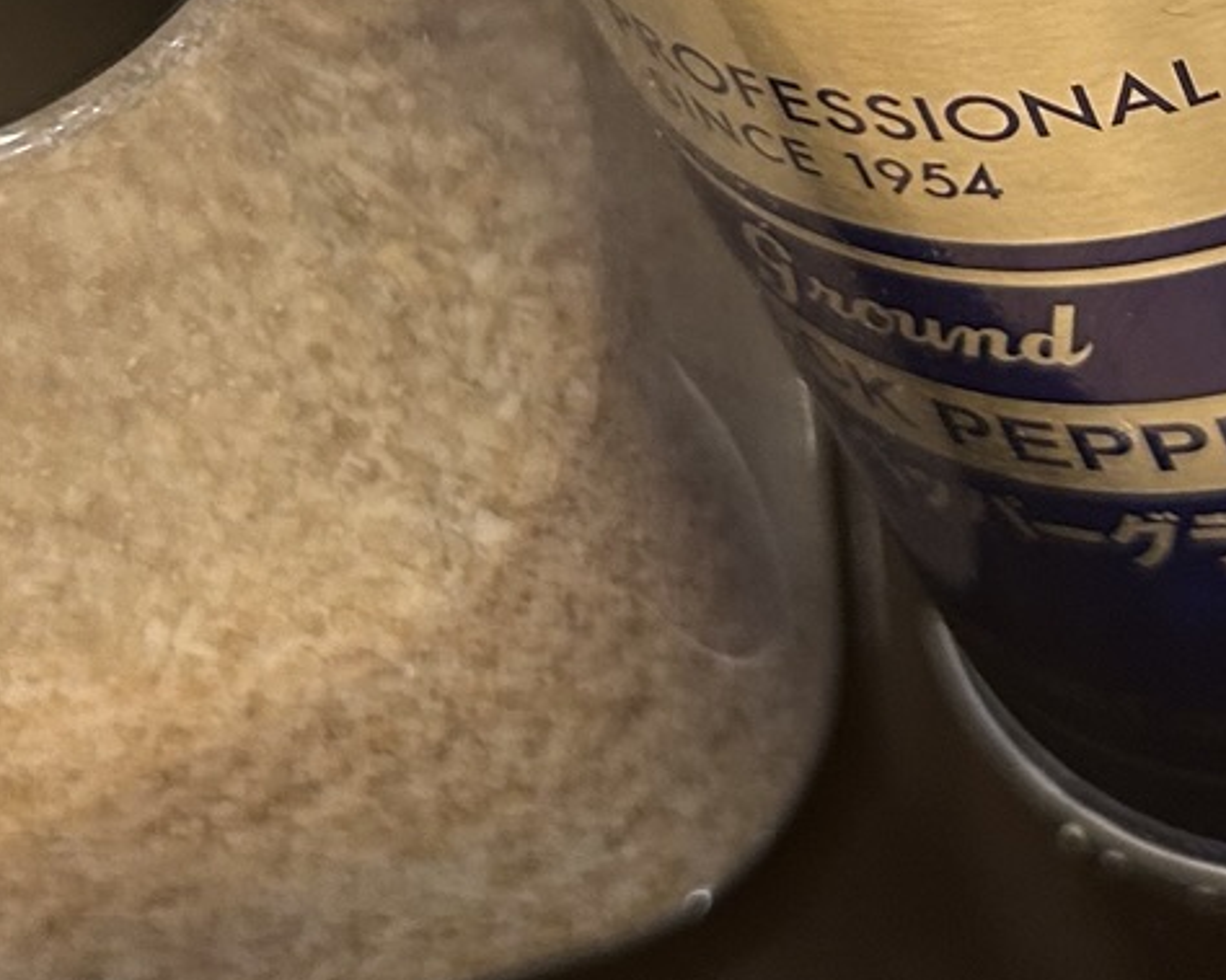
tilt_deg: -45.5
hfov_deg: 17.5
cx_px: 1273
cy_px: -41
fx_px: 3882
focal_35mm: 107
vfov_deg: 14.1
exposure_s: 1/50
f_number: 1.5
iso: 160
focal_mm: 5.7
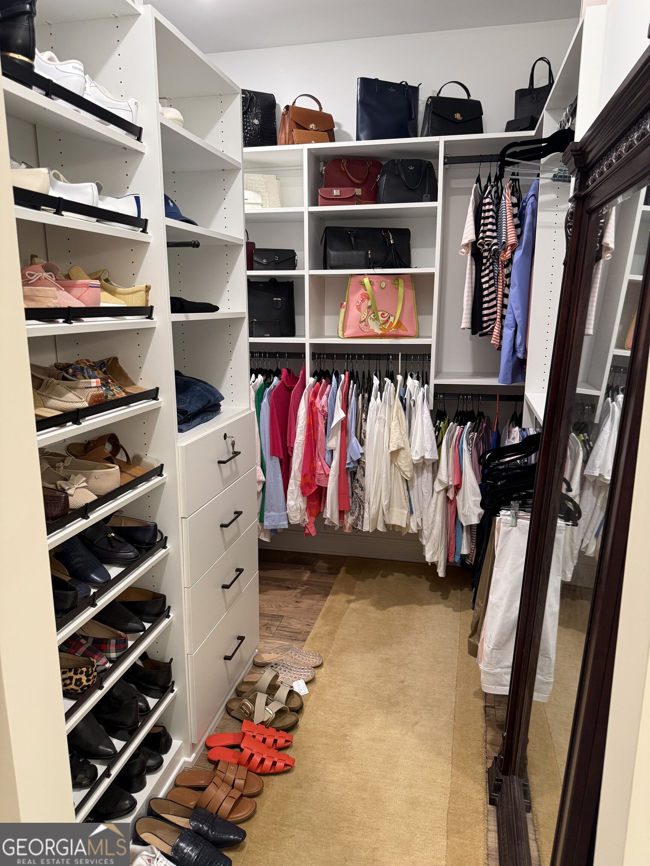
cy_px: 433
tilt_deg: -12.1
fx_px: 601
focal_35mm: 24
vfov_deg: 71.6
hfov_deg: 56.8
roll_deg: -0.4
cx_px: 325
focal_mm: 6.76
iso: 250
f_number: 1.78
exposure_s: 1/60
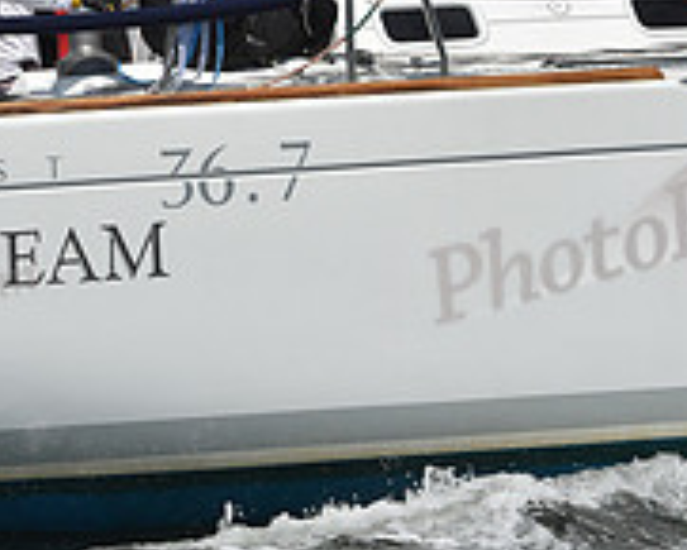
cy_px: 82
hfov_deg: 9.2
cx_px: 235
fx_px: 4272
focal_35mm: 210
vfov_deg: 7.4
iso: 250
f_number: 10
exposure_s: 1/1250
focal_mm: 70
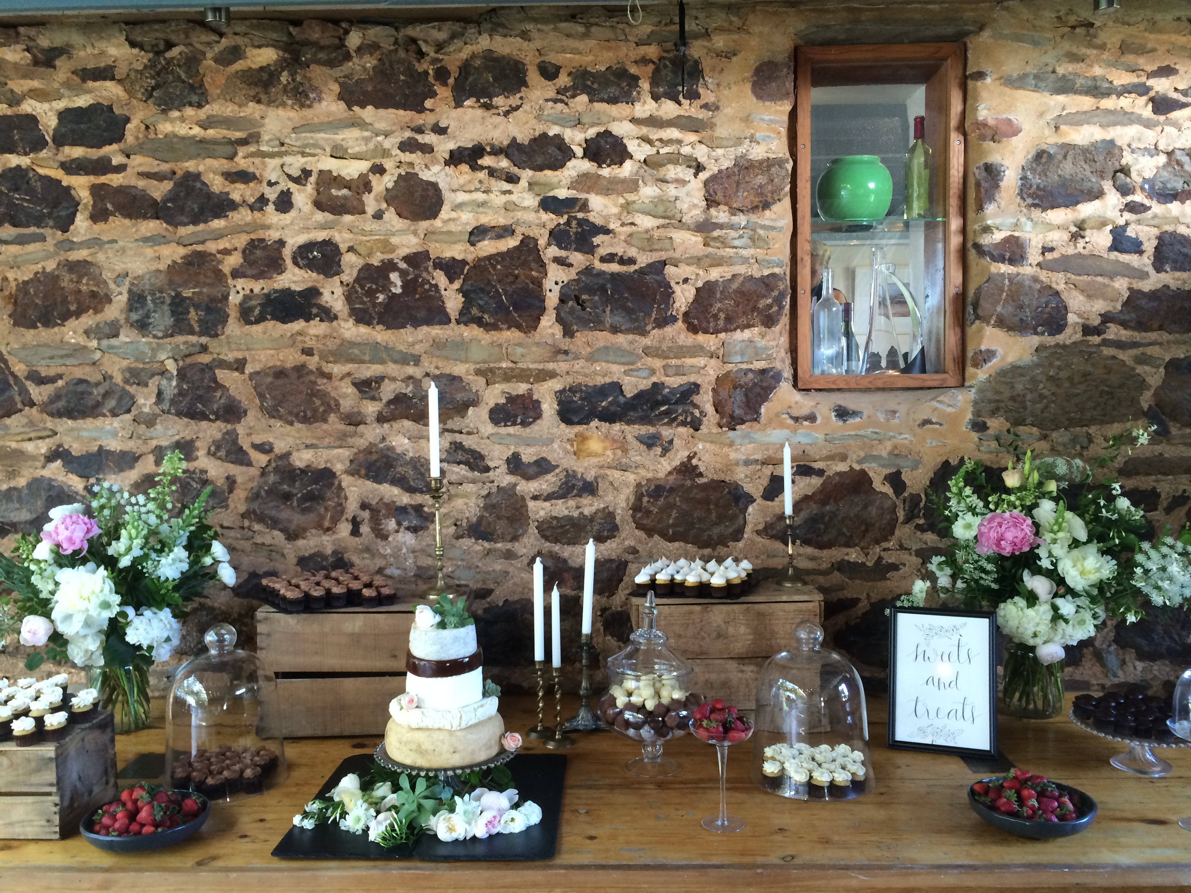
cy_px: 446
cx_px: 596
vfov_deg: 46.8
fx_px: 1032
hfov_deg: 60.0
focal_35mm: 30
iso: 125
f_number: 2.2
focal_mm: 4.12
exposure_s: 1/30
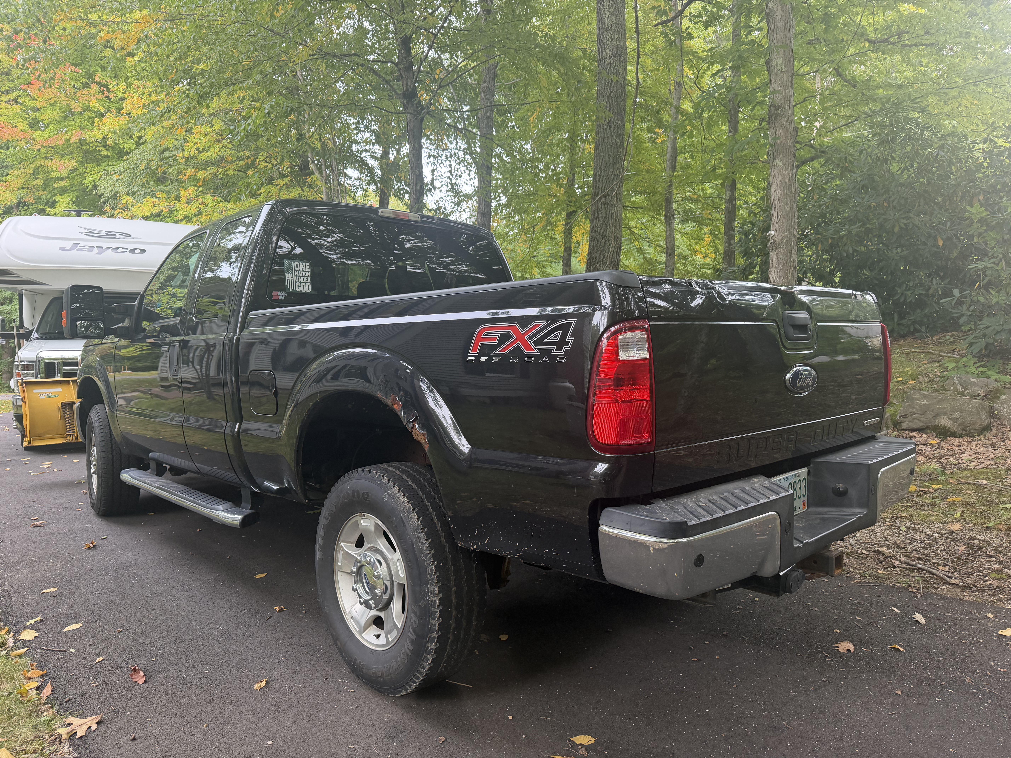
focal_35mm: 24
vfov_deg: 56.8
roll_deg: +0.4
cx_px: 506
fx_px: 701
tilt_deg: -3.1
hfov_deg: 71.6
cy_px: 379
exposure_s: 1/222
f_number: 1.78
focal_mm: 6.76
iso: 160
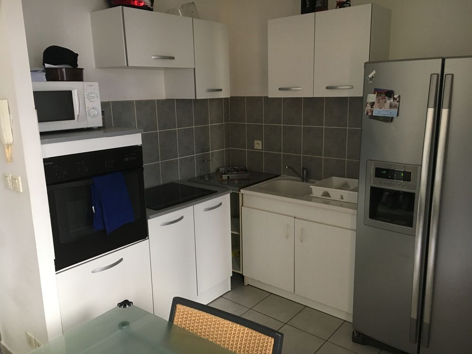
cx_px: 236
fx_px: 395
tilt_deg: -12.1
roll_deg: +0.4
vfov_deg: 48.2
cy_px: 177
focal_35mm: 29
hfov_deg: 61.7
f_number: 2.2
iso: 160
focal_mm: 4.15
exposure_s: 1/33
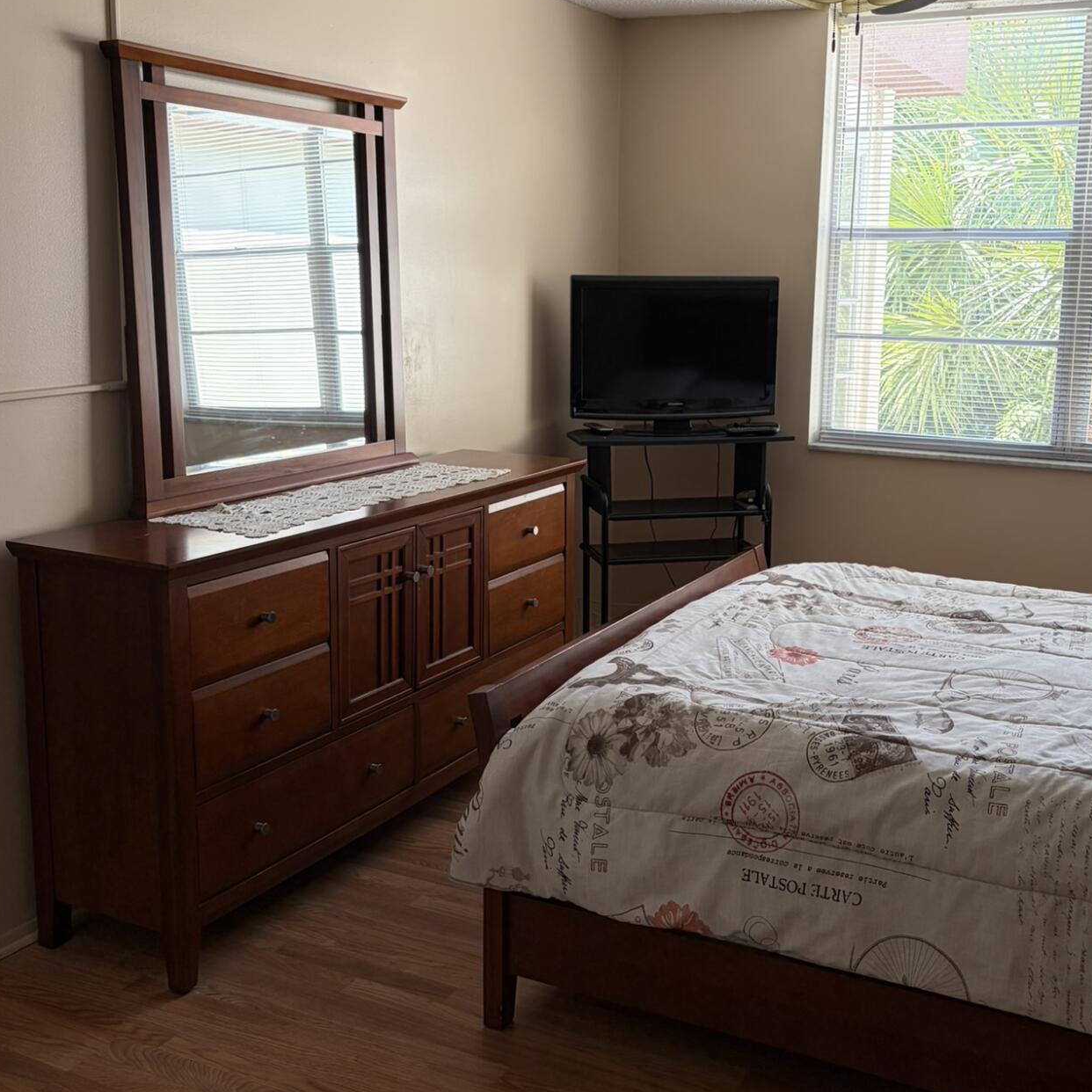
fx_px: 1321
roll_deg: -1.0
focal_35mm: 37
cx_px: 622
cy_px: 474
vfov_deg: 44.8
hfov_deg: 44.8
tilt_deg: -8.2
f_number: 1.6
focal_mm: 5.96
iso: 100
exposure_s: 1/166
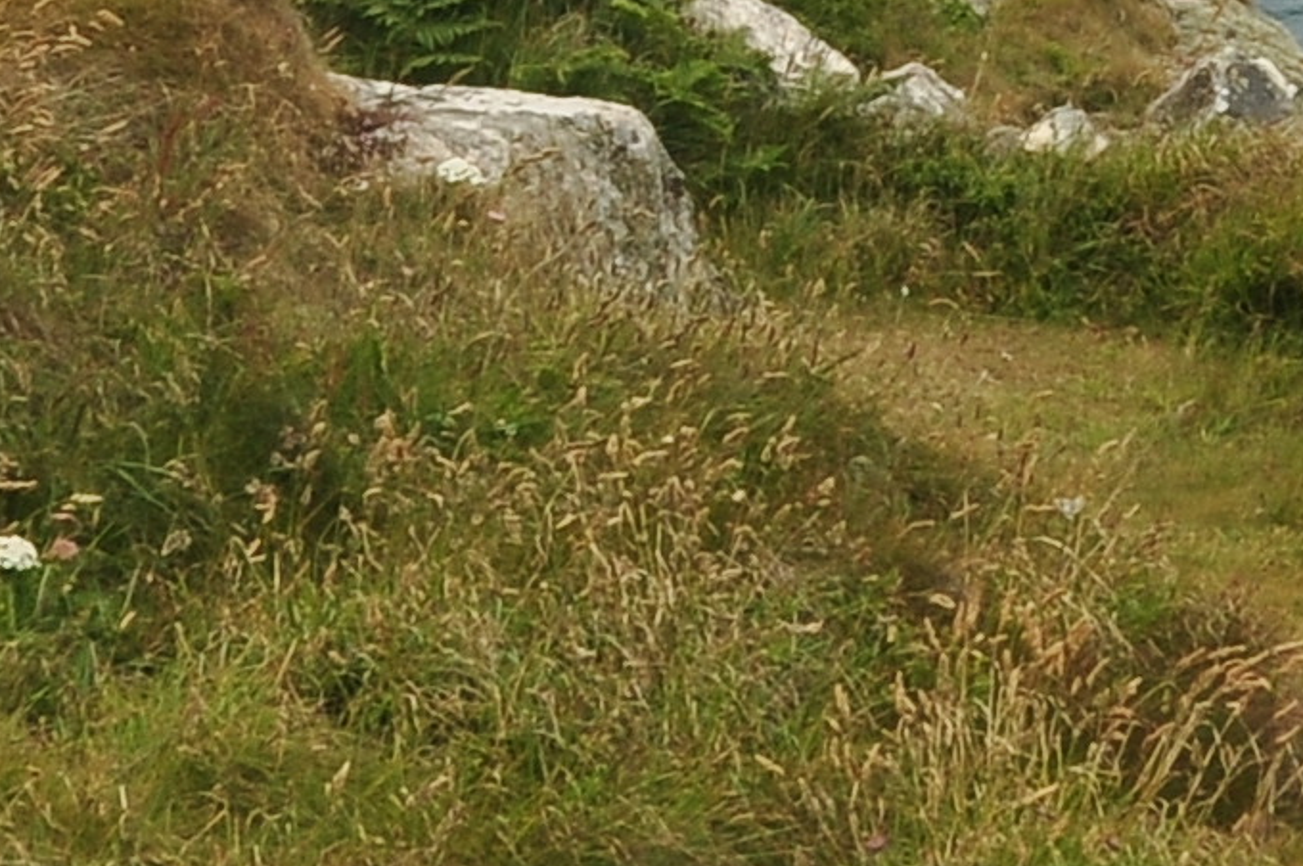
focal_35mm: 274
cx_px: 791
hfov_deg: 7.5
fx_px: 9913
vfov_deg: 4.9
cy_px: -814
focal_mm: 29
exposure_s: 1/160
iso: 200
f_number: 11
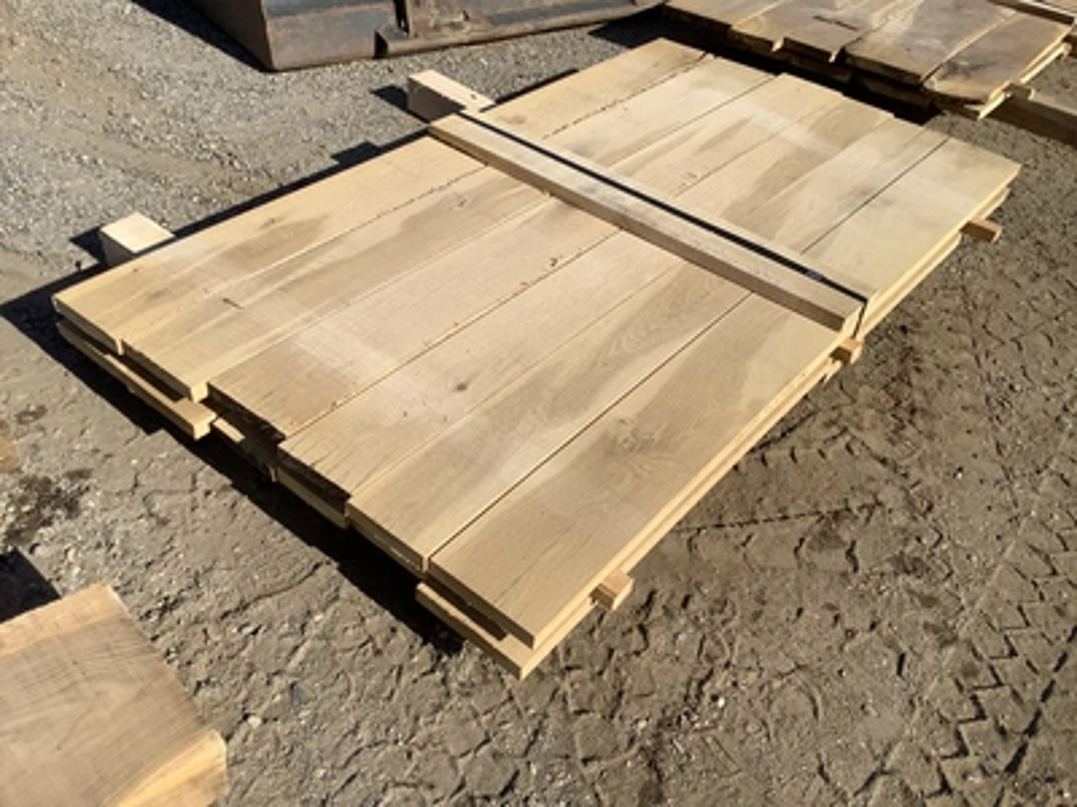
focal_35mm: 31
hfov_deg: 58.4
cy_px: 404
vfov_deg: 45.4
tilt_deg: -40.2
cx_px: 538
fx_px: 964
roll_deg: -5.8
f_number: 2.4
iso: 25
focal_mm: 3.3
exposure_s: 1/1852
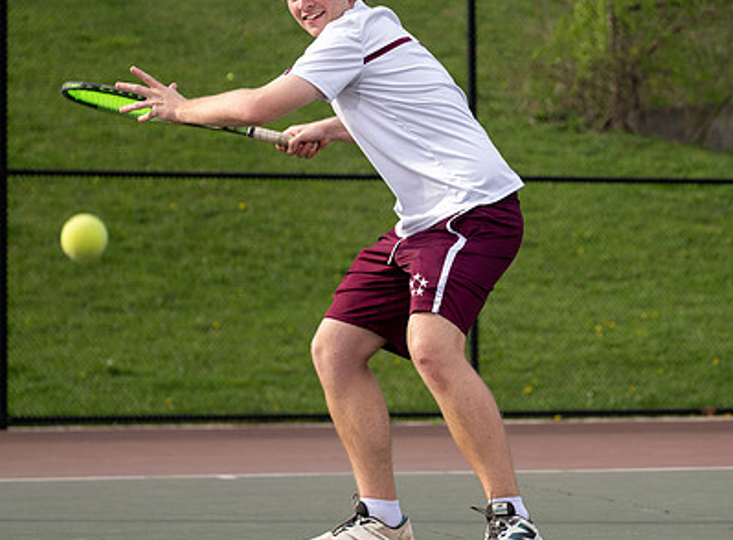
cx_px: 507
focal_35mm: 131
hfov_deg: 15.1
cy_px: 160
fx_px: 2757
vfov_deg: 11.2
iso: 80
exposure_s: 1/400
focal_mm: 70
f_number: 2.8
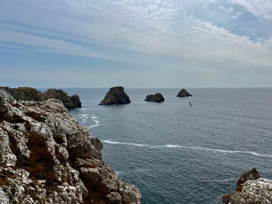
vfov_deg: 53.1
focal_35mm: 26
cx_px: 136
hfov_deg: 67.3
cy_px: 102
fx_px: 204
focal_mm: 5.1
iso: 50
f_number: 1.6
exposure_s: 1/9091
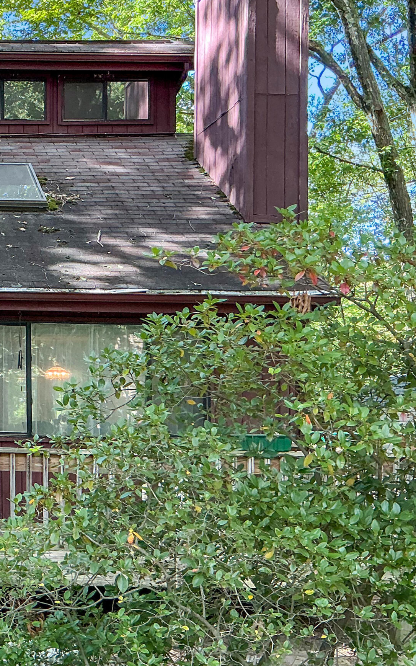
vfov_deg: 38.1
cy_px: 275
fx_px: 962
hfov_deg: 21.9
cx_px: -126
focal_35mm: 53
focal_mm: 3
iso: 64
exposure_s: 1/120
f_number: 1.8
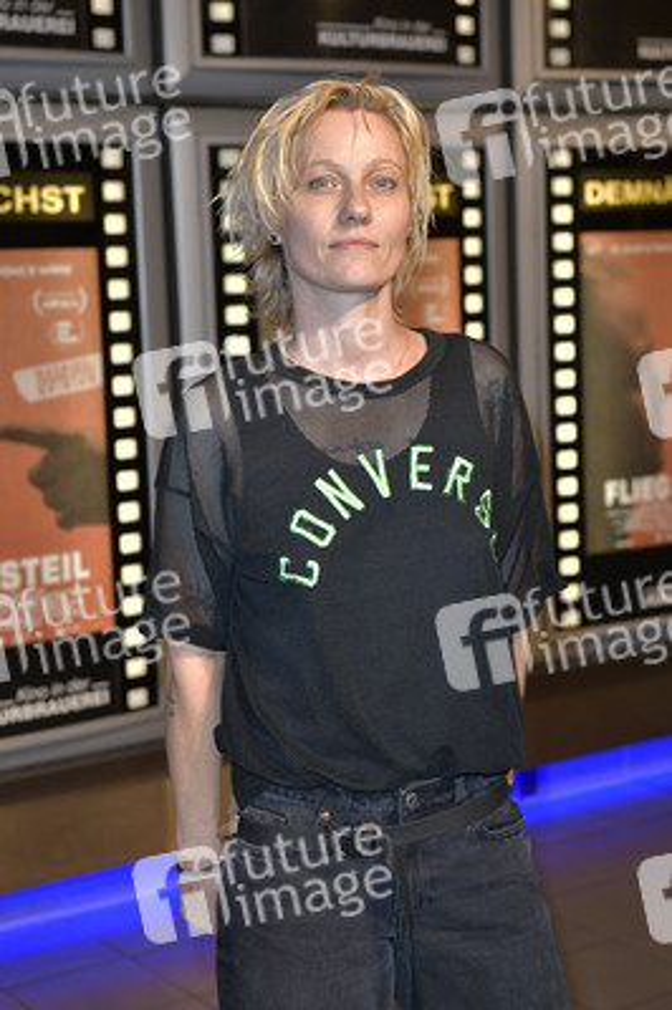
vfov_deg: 32.4
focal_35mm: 62
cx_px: 336
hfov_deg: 21.9
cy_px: 505
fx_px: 1739
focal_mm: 62
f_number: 5
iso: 1250
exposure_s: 1/160
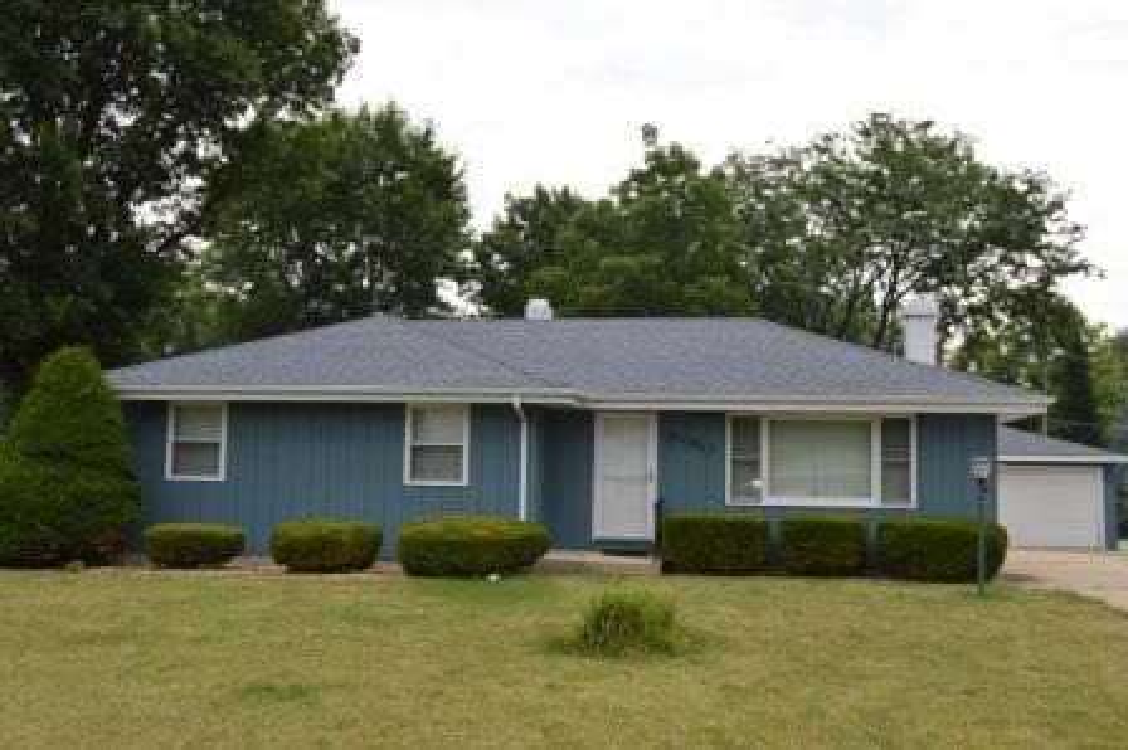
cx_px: 564
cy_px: 375
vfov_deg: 36.8
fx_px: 1127
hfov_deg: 53.2
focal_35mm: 36
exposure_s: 1/200
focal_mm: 24
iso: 100
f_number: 7.1
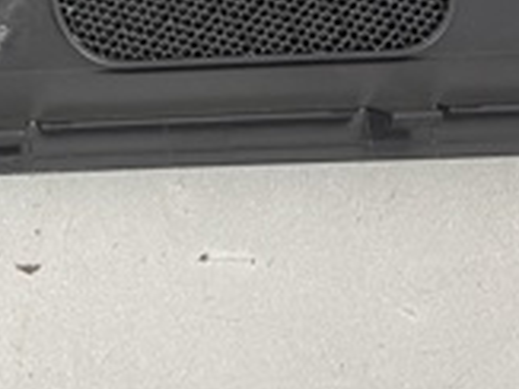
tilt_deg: -79.3
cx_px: -239
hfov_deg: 18.1
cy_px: -344
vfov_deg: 13.3
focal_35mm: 98
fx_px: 1468
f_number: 1.6
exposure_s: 1/50
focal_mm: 5.1
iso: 80
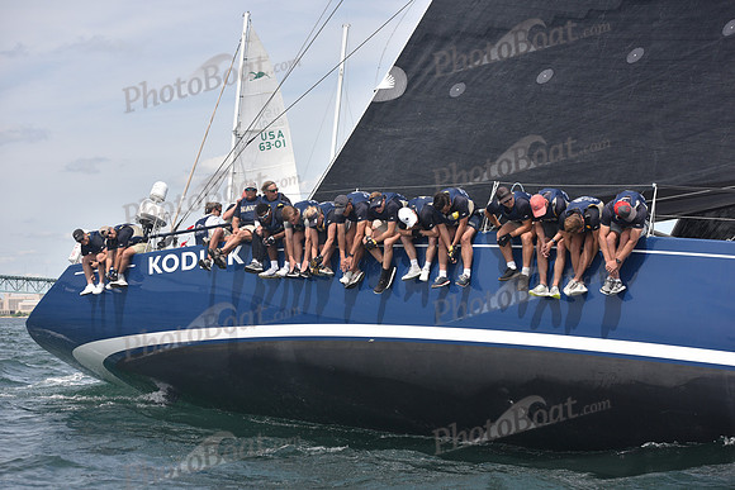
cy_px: 245
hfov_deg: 27.0
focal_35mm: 75
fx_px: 1532
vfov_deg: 18.2
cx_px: 368
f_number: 5
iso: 320
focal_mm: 75
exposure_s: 1/800
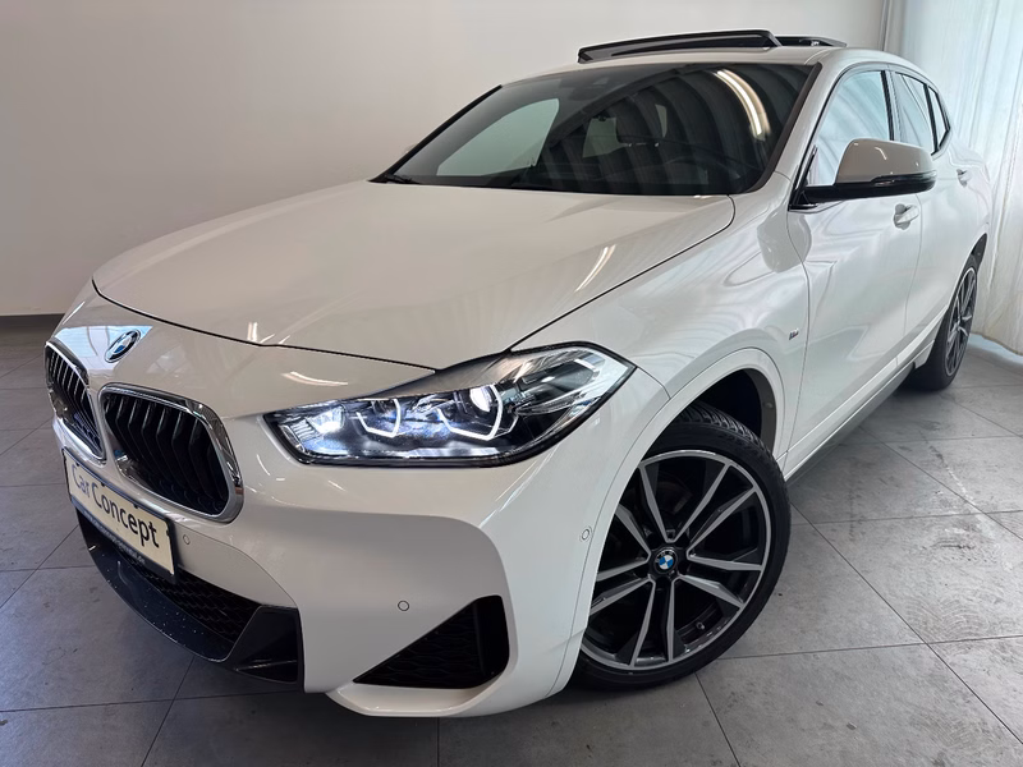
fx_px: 709
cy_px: 384
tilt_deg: -19.1
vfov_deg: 56.8
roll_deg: +1.0
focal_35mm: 24
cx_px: 512
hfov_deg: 71.6
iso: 64
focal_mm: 6.86
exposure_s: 1/100
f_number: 1.78
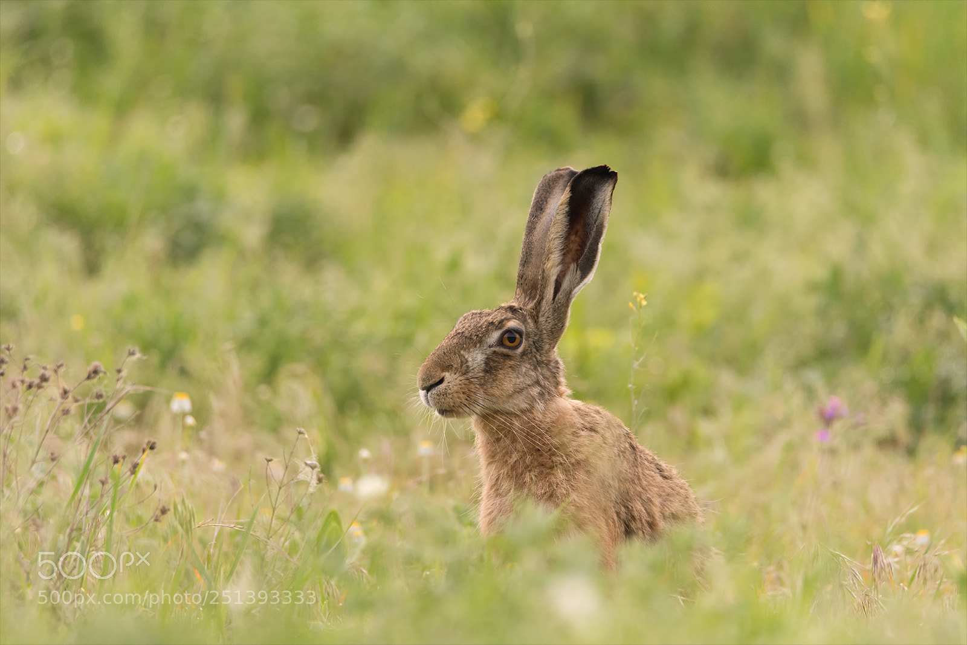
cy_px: 322
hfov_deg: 2.3
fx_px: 24175
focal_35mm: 900
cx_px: 484
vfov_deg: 1.5
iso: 1000
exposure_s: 1/1000
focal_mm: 600
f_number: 6.3
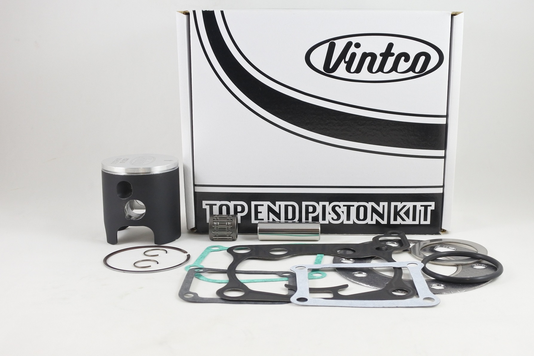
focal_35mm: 38
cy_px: 178
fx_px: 564
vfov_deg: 35.0
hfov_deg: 50.7
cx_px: 267
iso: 640
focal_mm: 14.3
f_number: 4
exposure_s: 1/125
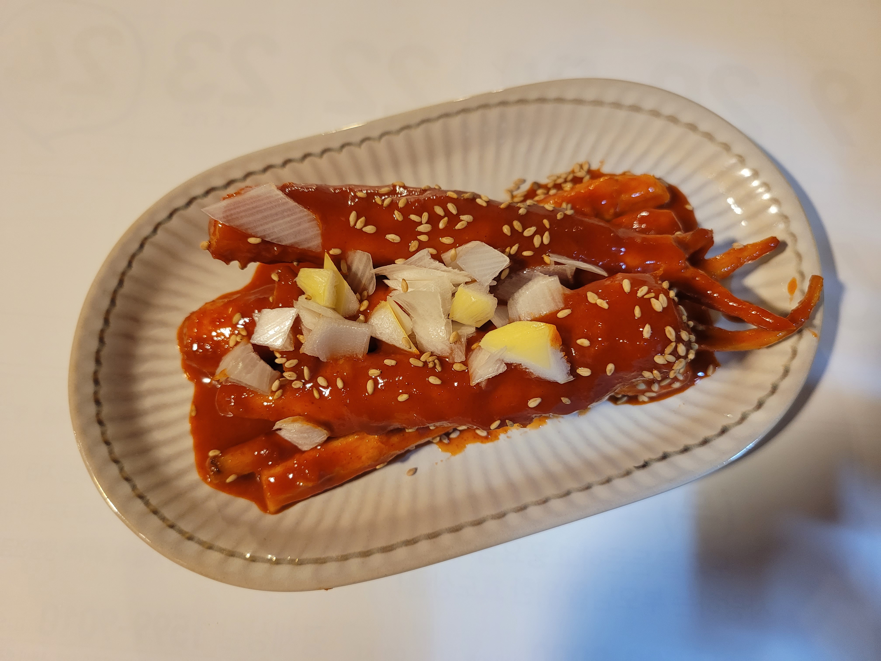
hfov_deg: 67.3
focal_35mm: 26
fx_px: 662
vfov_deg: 53.1
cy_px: 330
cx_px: 440
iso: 320
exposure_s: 1/40
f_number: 1.8
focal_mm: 5.4
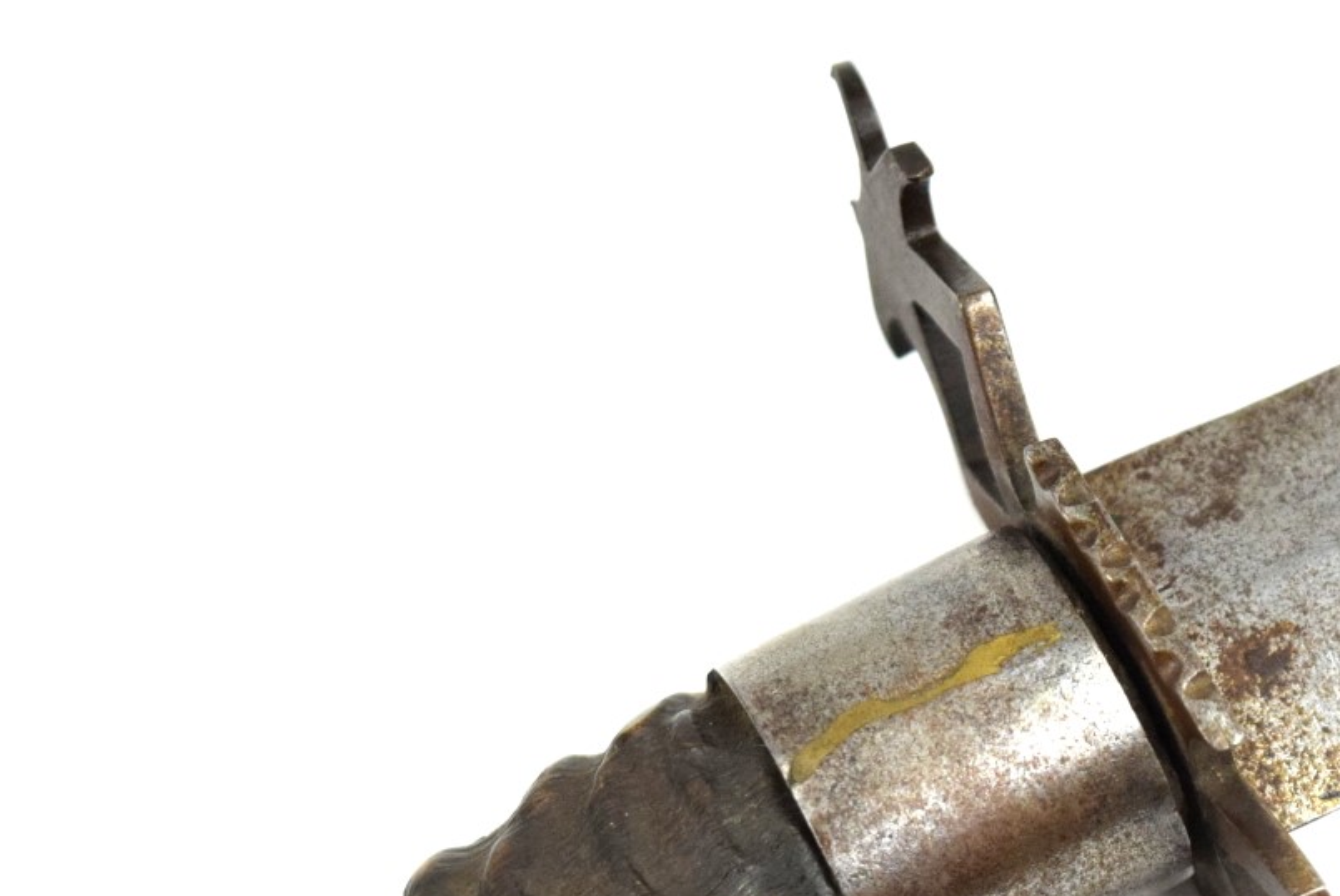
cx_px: 1204
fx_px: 5401
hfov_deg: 14.0
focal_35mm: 145
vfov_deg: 9.5
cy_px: 655
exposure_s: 1/2500
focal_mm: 52
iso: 1600
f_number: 5.6
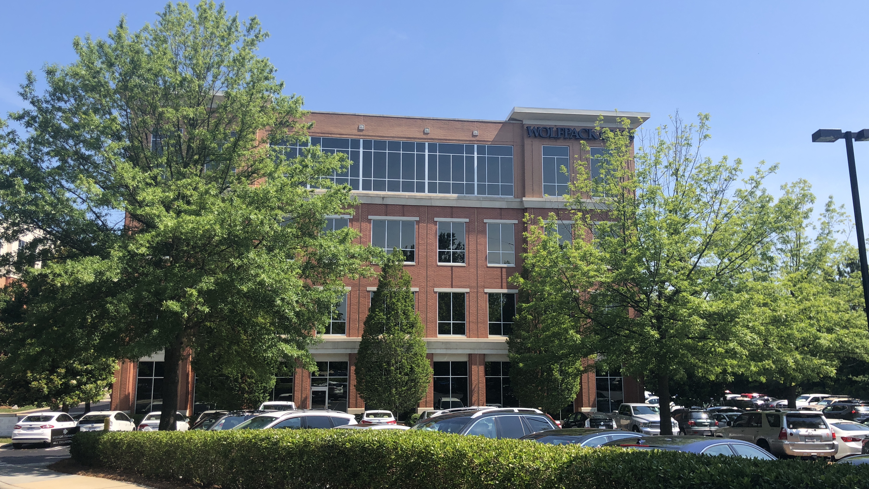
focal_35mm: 31
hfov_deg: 62.6
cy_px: 259
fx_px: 714
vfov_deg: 37.8
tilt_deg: +8.6
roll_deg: -0.2
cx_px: 436
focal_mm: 4
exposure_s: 1/1389
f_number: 1.8
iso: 20
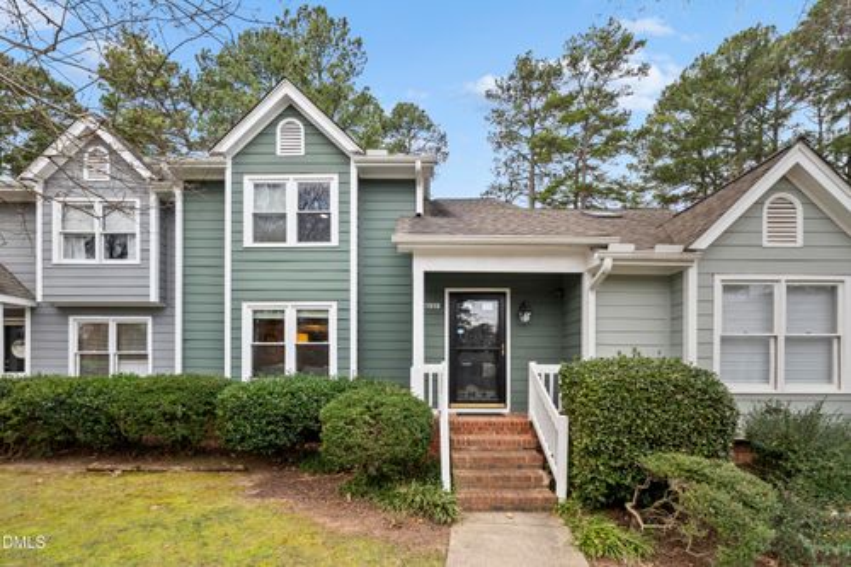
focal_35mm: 16
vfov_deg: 73.7
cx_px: 426
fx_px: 378
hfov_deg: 96.8
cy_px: 284
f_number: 8
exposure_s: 1/3
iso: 80
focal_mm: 16
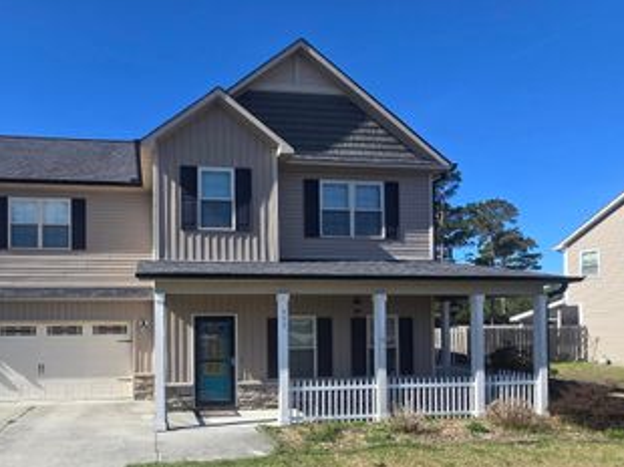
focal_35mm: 21
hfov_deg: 75.8
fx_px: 378
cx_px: 193
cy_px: 311
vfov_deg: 61.8
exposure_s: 1/1915
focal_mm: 2.2
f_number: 2.2
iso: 50
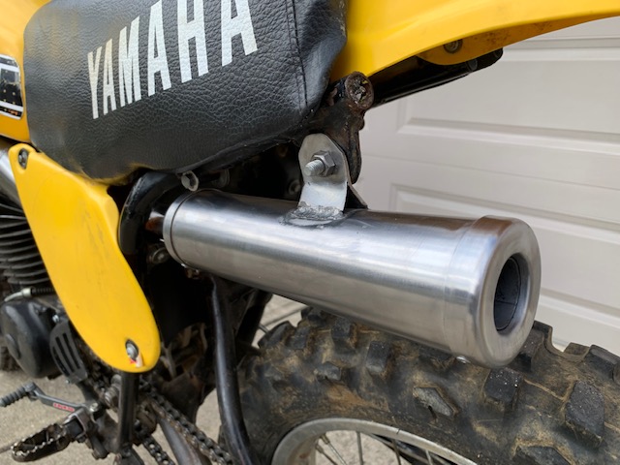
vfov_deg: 53.1
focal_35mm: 26
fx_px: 466
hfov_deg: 67.3
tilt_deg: -16.6
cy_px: 232
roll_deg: -1.2
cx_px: 310
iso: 25
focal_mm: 4.25
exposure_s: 1/696
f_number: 1.8
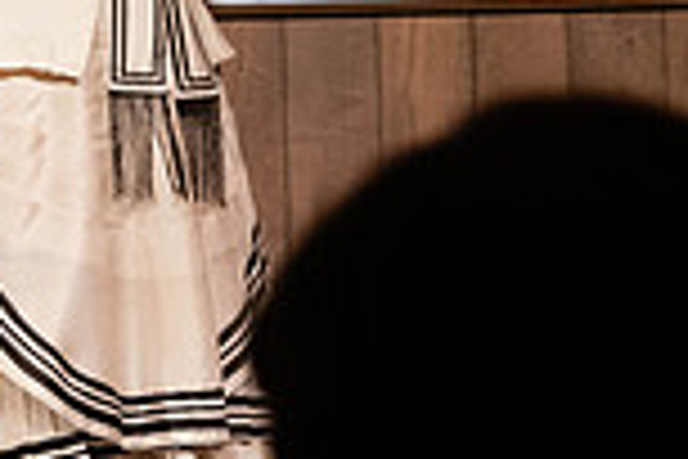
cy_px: -151
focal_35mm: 242
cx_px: 265
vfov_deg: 5.6
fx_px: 4625
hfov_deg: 8.5
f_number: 5
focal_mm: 63
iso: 4000
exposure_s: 1/400
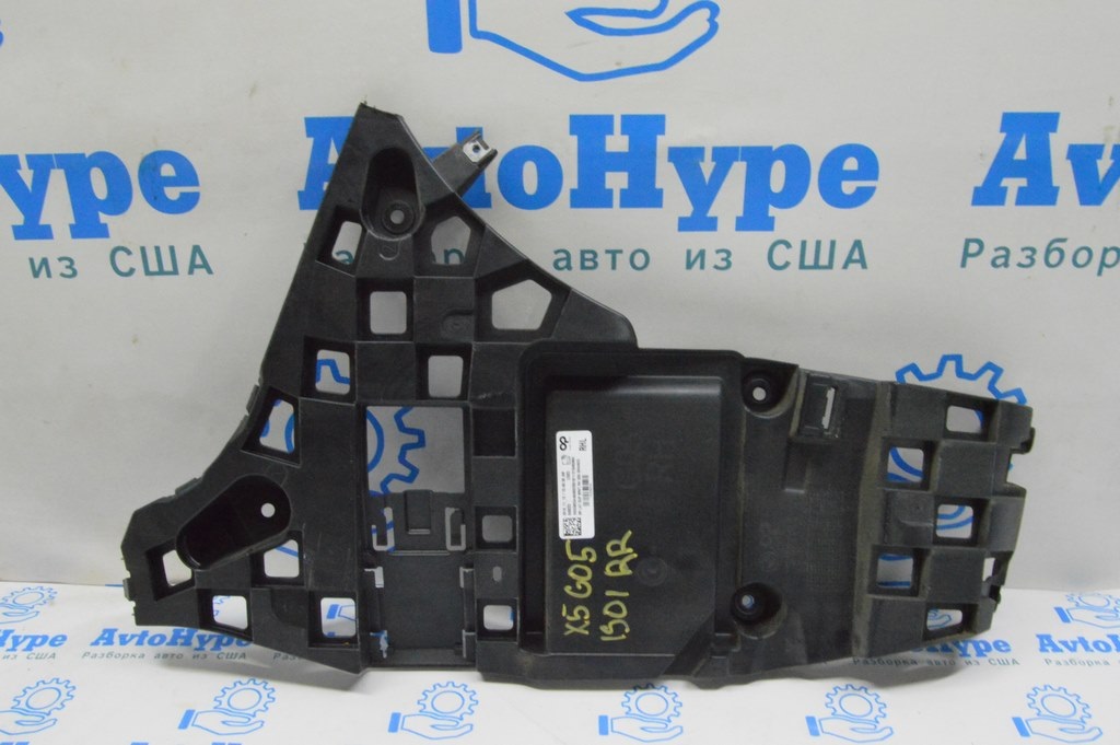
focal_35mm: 34
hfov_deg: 55.1
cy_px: 372
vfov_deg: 38.3
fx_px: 1072
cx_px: 560
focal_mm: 23
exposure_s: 1/20
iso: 6400
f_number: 20
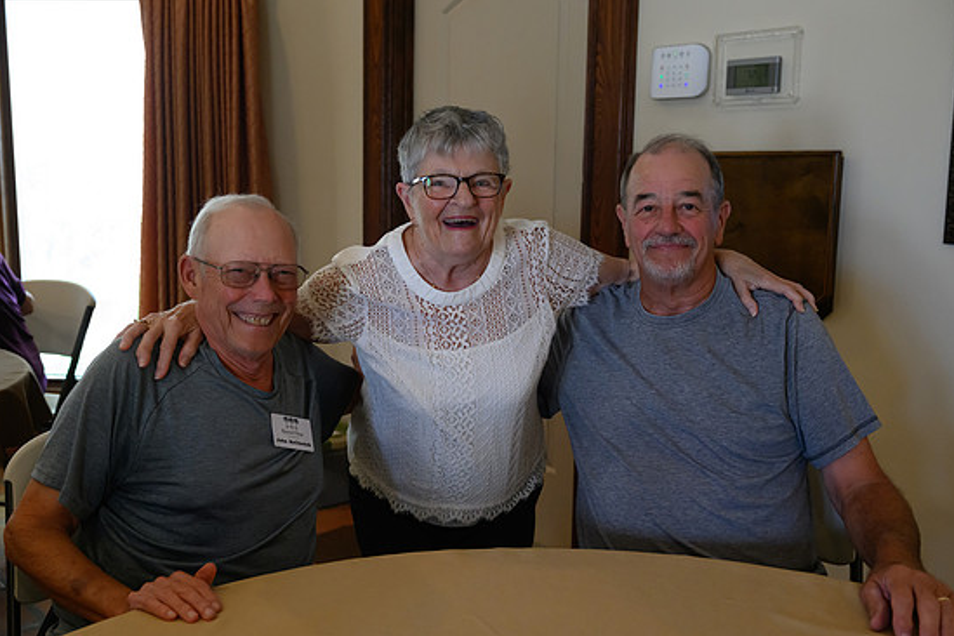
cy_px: 322
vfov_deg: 35.9
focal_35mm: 37
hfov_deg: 51.9
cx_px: 466
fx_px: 980
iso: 4500
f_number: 4
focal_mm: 35
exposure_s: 1/200
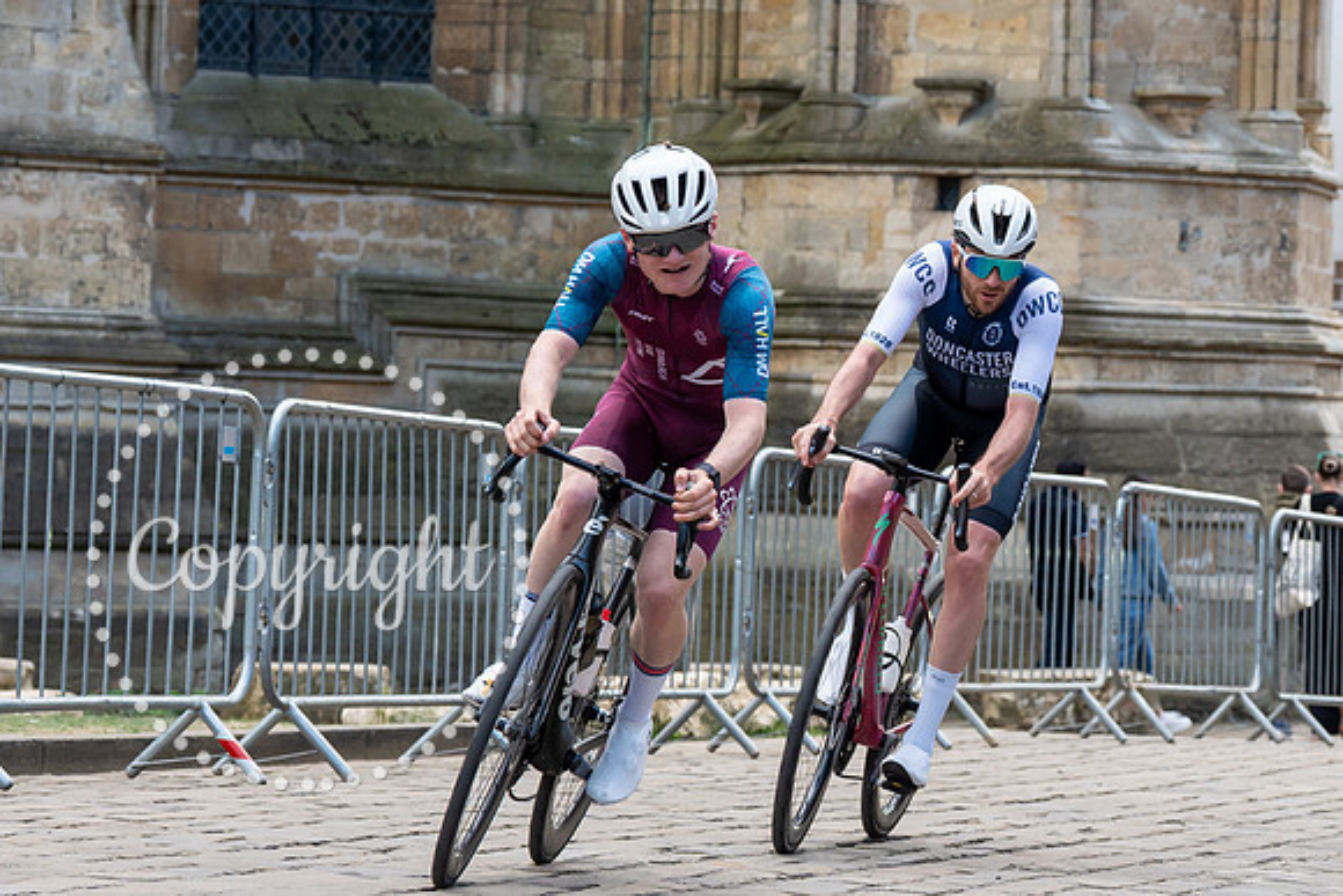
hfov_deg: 13.5
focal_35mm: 152
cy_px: 118
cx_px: 698
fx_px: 5675
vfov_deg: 9.0
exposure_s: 1/1000
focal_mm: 75
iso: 1000
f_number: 5
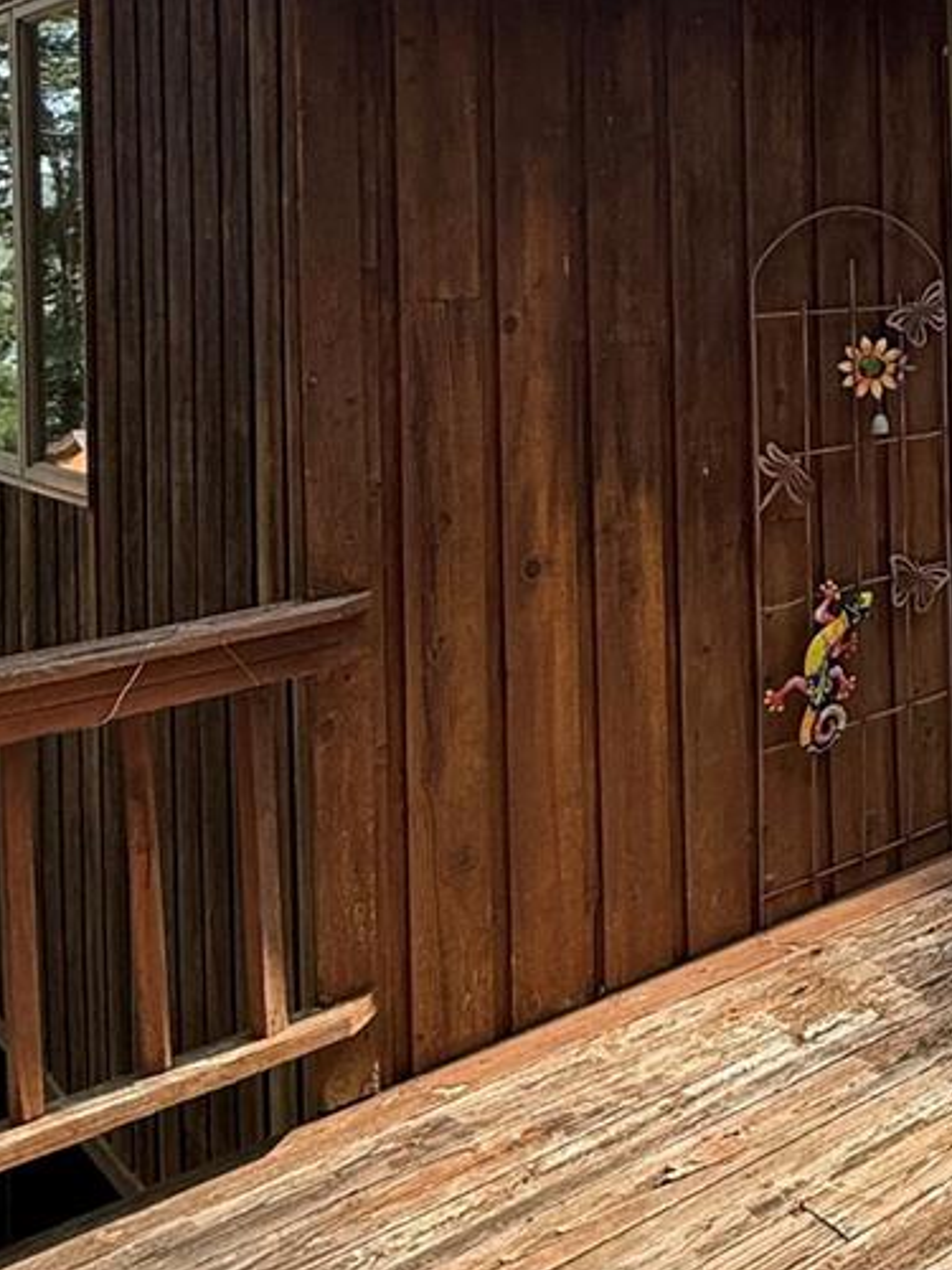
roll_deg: +1.8
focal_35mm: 43
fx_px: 1577
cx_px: 1373
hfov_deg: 26.1
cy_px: 198
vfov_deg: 41.4
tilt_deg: +1.4
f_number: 2.2
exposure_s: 1/313
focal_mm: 2.22
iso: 64
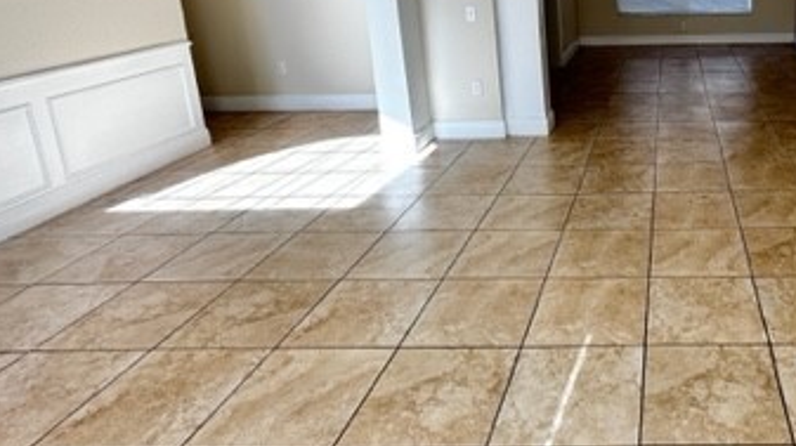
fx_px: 612
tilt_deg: -13.0
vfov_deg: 38.3
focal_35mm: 29
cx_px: 668
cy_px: 78
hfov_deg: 59.3
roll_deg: +0.5
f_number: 2.2
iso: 40
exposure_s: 1/110
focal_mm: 2.22
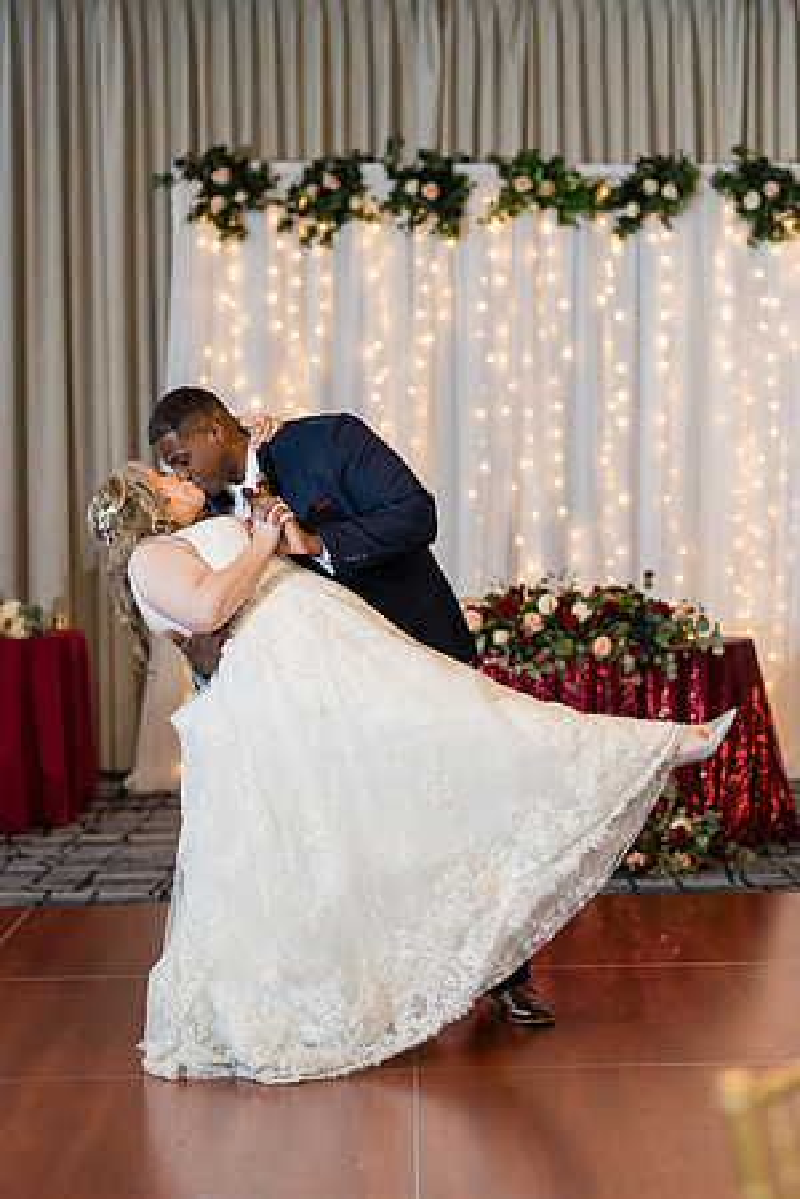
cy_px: 567
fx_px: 2636
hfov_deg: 17.1
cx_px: 624
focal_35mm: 79
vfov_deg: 25.6
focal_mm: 50
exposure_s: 1/250
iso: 500
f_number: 1.4
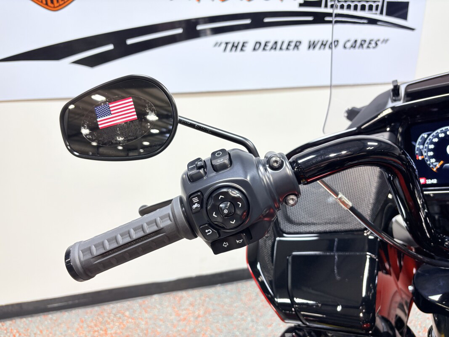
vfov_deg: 53.1
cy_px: 168
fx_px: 337
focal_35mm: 26
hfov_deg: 67.3
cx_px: 224
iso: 40
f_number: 1.6
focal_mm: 5.96
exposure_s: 1/120
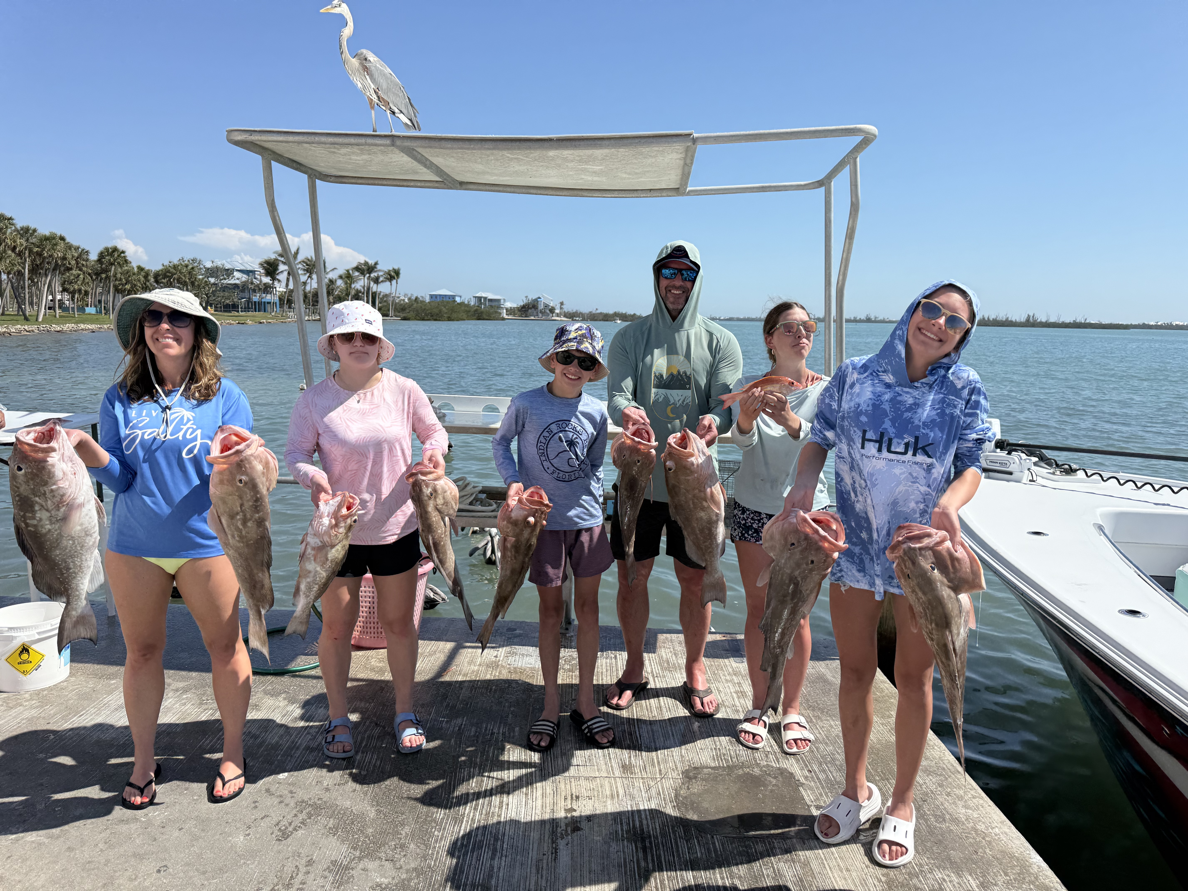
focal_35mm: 24
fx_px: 824
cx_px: 594
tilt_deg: -8.4
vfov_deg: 56.8
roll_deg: -0.9
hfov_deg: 71.6
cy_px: 446
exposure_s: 1/6173
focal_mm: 6.76
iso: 80
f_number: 1.78
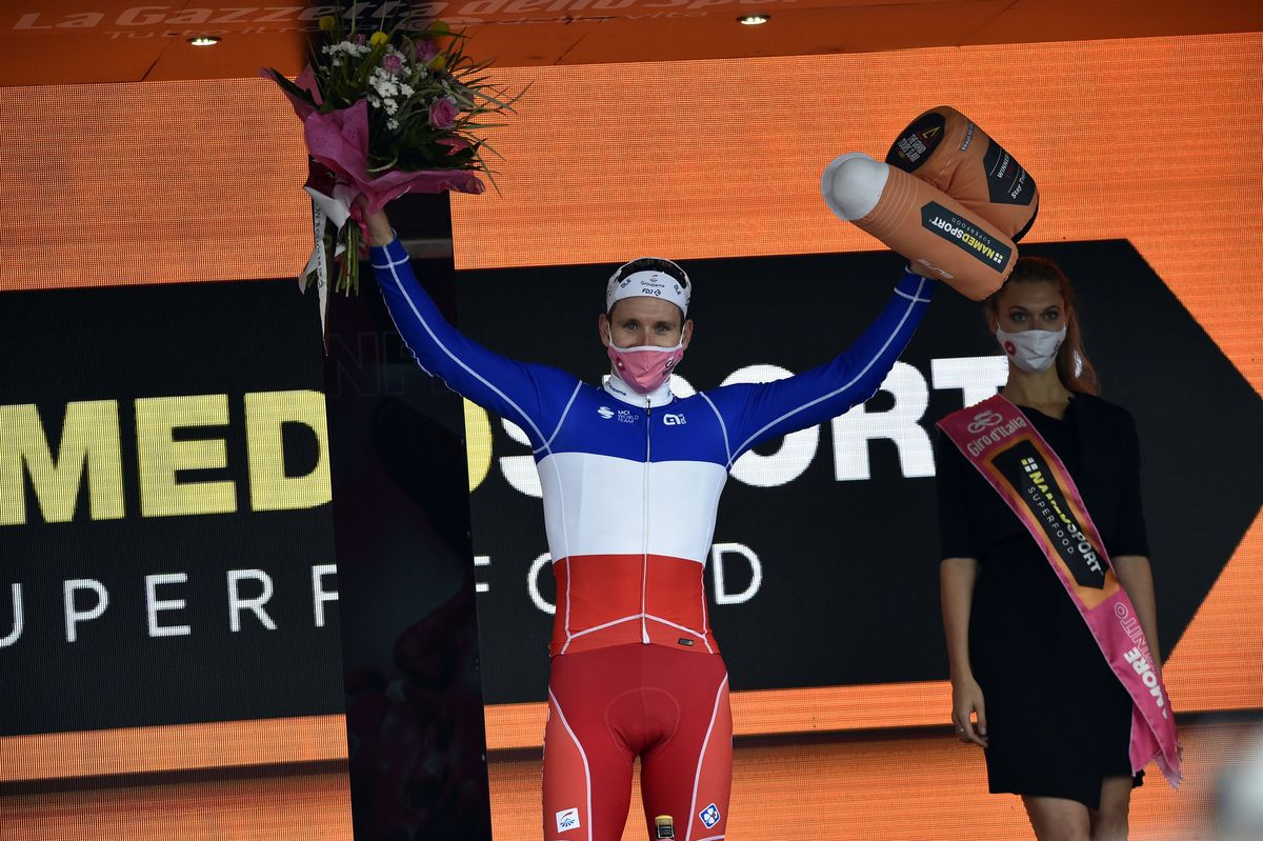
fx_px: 8065
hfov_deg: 9.0
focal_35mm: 230
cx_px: 632
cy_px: 420
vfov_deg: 6.0
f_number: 5.6
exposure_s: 1/1250
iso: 4000
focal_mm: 230
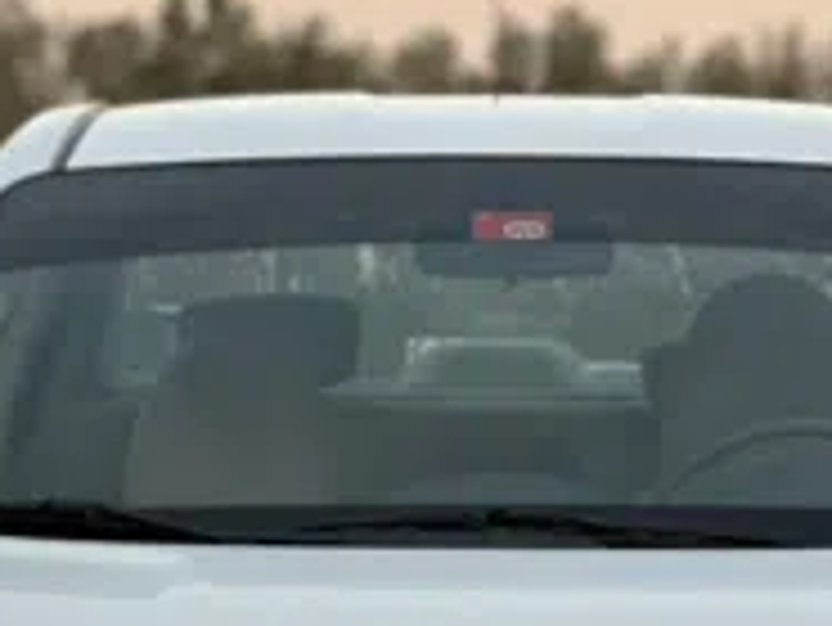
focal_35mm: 266
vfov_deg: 5.6
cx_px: 661
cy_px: 833
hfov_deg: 7.4
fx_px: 6397
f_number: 2.8
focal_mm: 9
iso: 125
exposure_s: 1/100
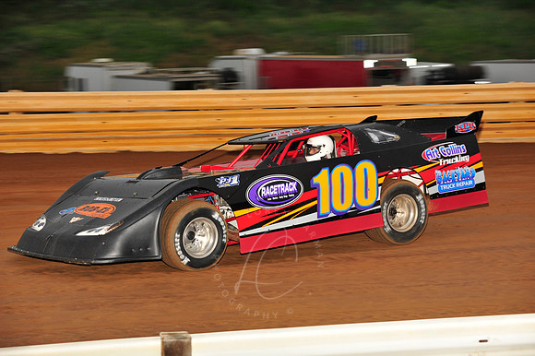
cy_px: 178
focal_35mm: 120
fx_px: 1782
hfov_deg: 17.1
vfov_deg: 11.4
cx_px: 268
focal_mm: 120
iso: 800
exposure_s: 1/320
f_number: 6.3
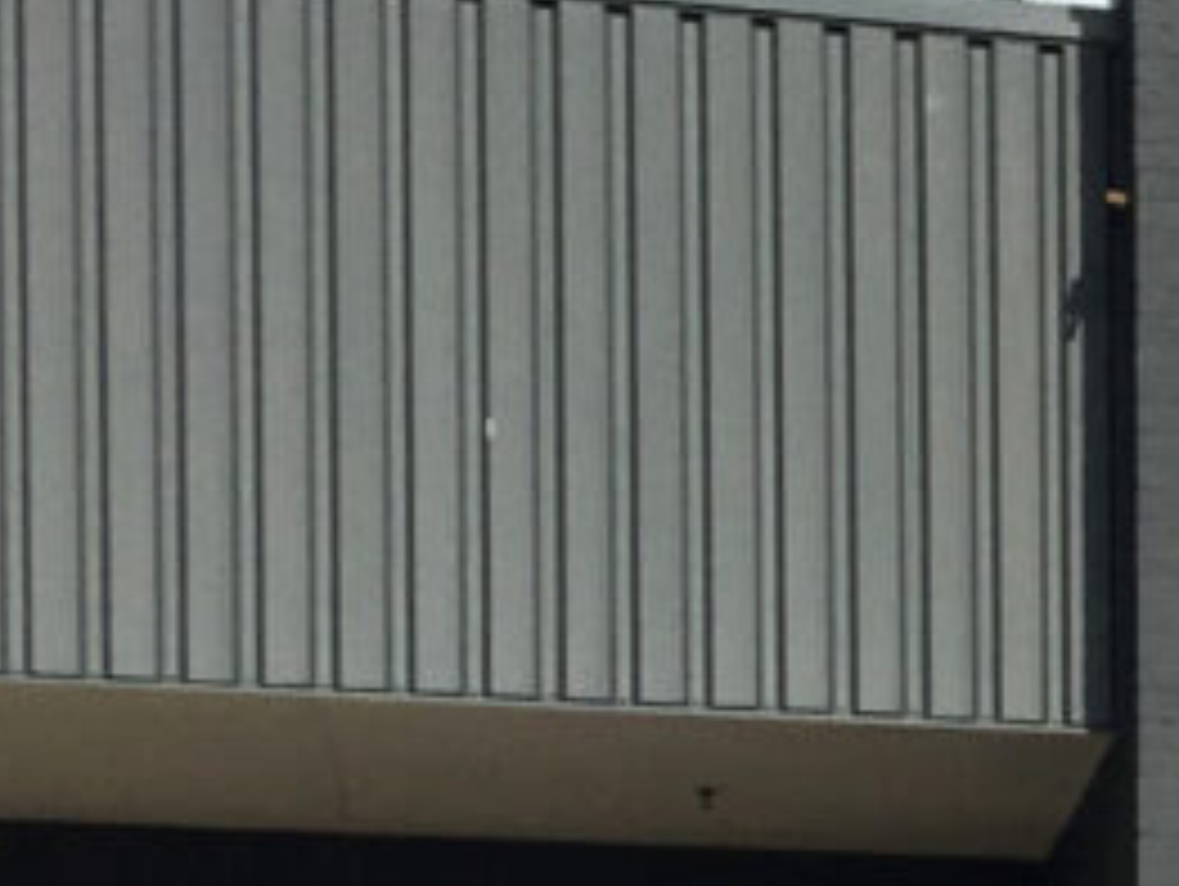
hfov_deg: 11.6
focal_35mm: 147
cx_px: 2606
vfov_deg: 10.1
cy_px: 576
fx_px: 5011
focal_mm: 4.15
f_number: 2.2
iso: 25
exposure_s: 1/2564
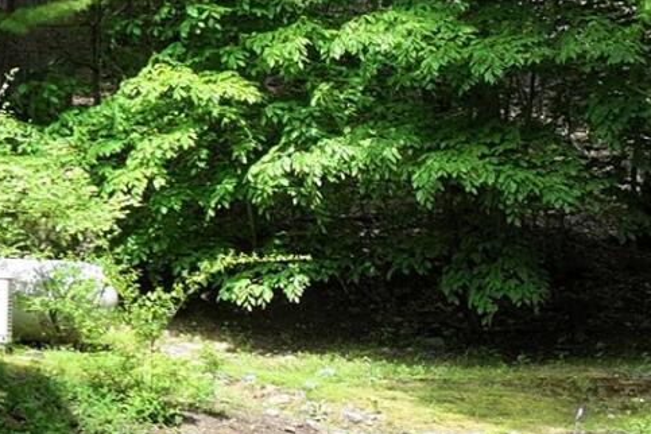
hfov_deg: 11.0
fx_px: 2803
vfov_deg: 8.8
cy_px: 305
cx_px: -950
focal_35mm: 155
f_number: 2.8
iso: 120
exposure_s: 1/240
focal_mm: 12.29
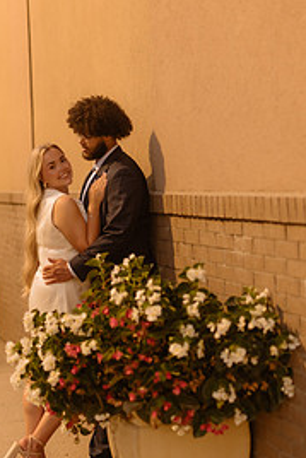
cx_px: 85
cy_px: 219
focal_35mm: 84
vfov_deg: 24.2
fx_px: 1070
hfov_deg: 16.2
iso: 640
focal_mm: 50
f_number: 1.4
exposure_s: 1/160
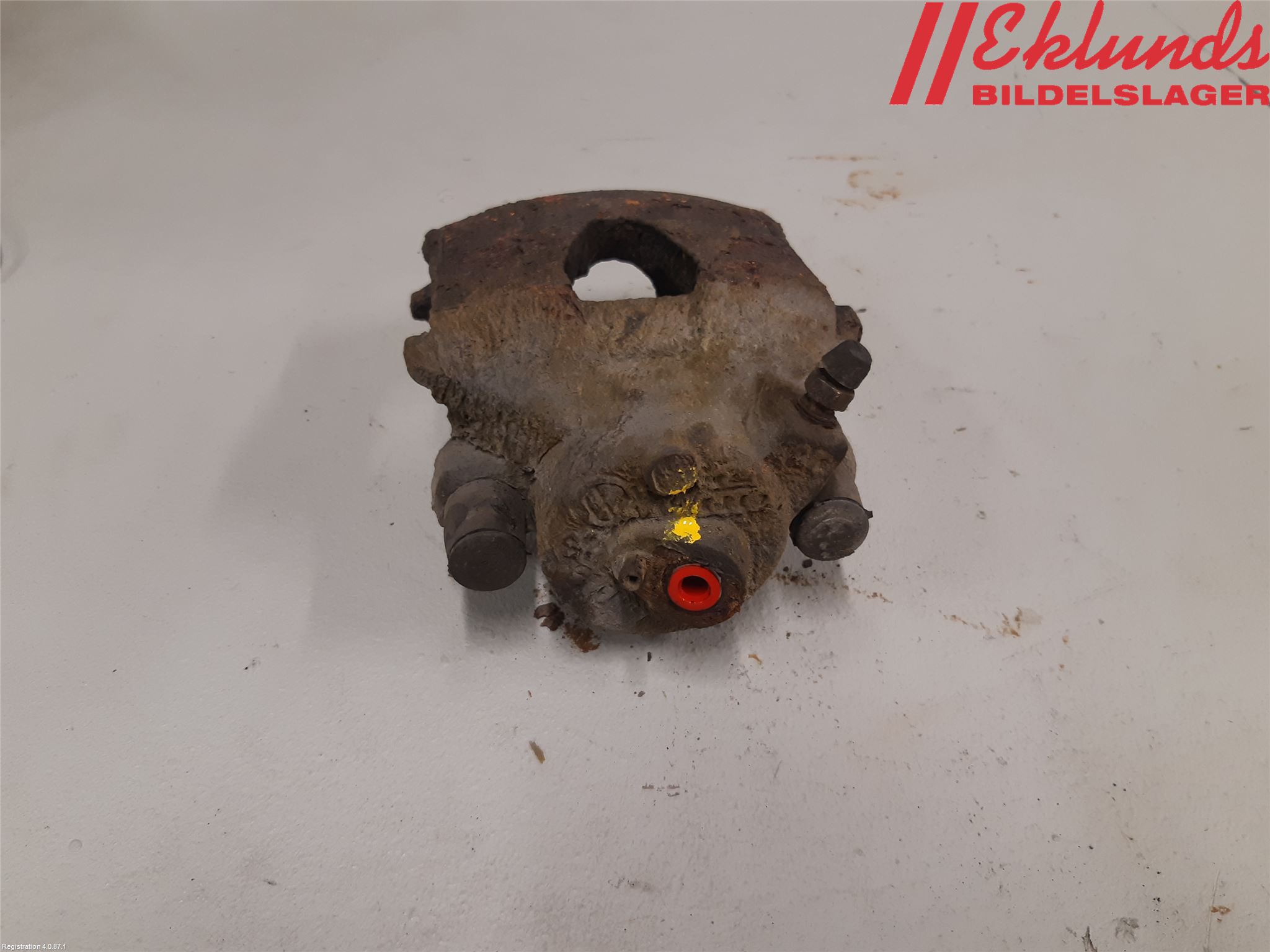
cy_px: 476
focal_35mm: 26
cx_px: 635
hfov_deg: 67.3
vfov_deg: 53.1
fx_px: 954
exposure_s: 1/50
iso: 100
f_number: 1.7
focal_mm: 3.93
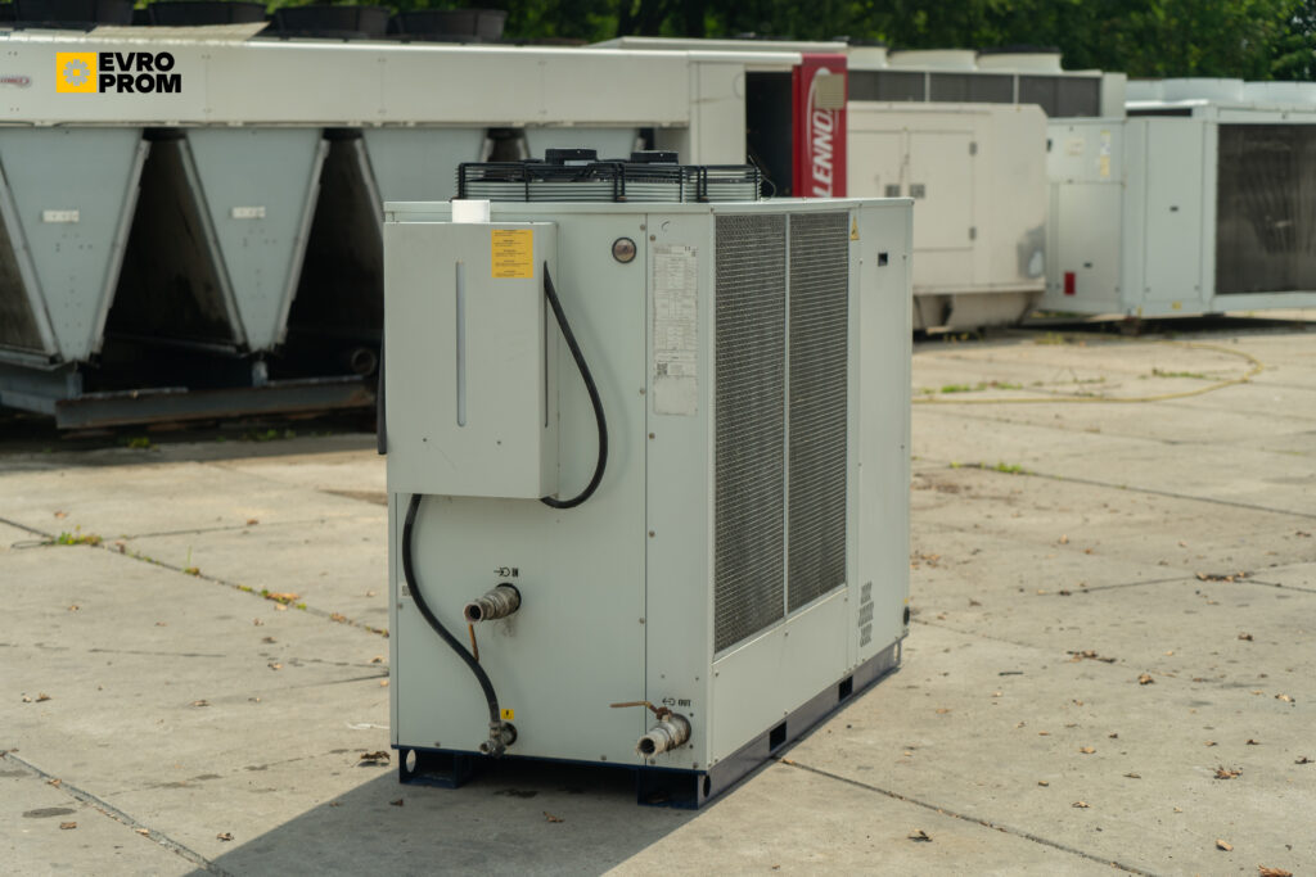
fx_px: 2413
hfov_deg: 30.5
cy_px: 438
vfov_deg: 20.6
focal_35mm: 66
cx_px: 658
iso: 125
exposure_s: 1/500
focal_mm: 66
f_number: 4
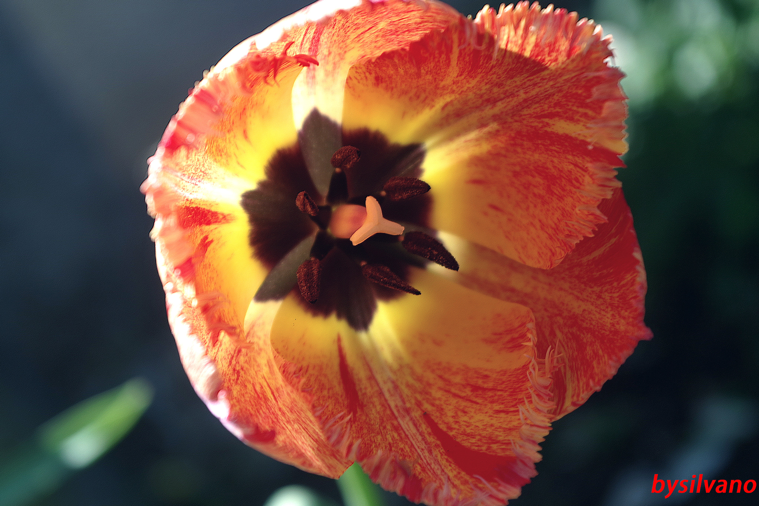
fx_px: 1729
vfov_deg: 16.6
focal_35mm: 82
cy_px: 253
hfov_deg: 24.8
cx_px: 380
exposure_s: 1/160
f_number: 7.1
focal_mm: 55
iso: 100
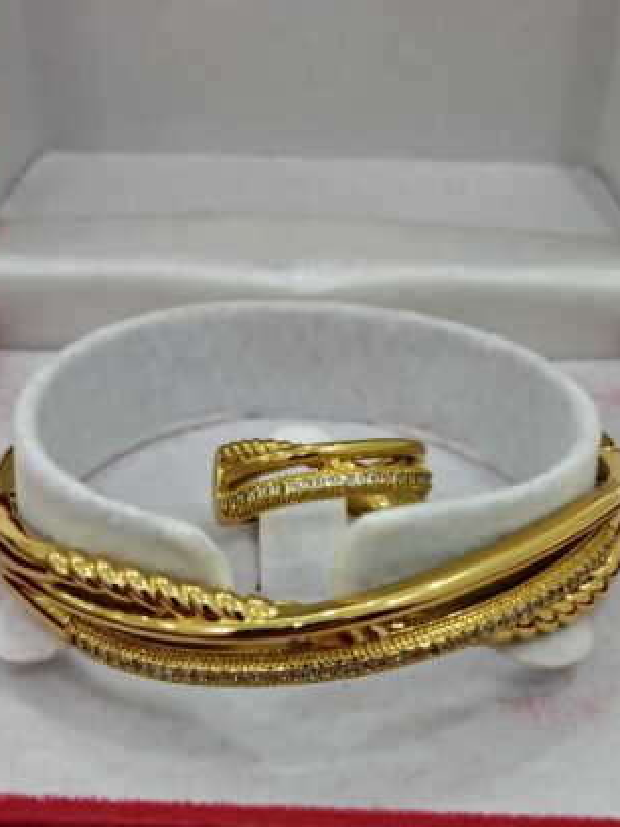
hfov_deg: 27.5
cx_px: 306
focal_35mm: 53
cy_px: 422
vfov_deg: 36.2
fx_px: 1266
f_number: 1.8
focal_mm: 4.15
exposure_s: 1/25
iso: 423
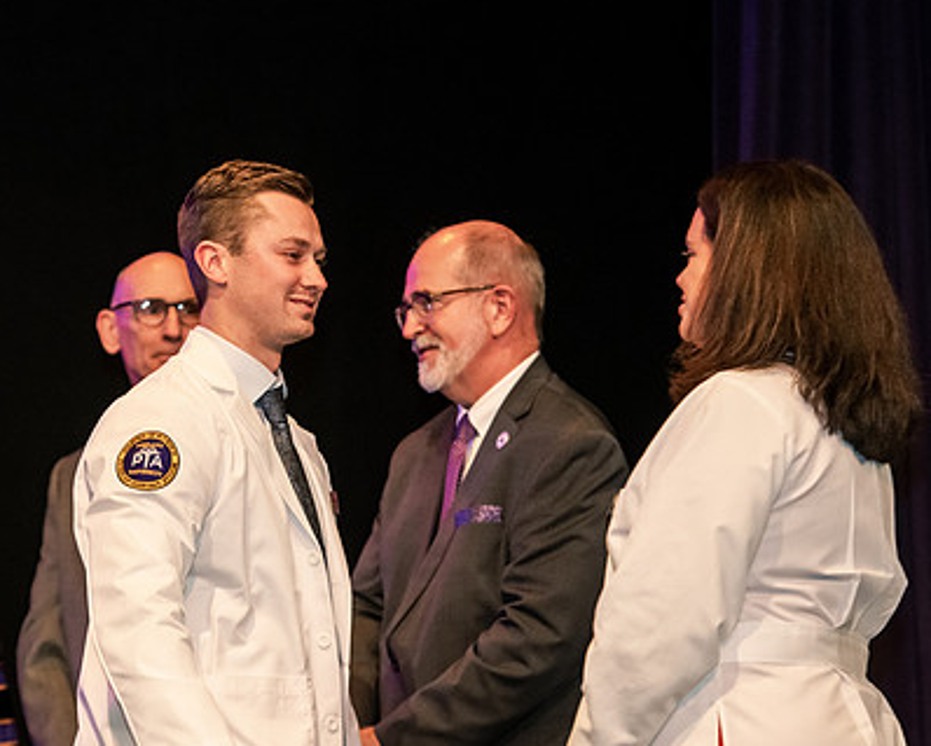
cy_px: 436
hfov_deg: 11.7
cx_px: 356
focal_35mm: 164
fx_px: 4522
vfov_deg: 9.4
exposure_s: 1/200
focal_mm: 120
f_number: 3.5
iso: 3200
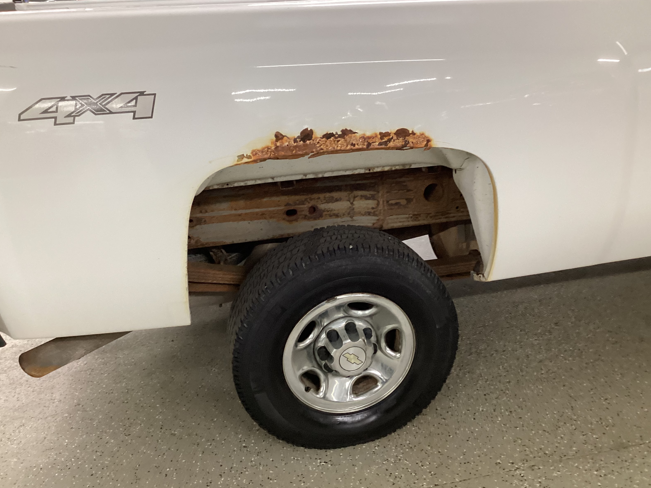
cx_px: 324
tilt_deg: -19.1
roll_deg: +1.7
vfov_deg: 44.2
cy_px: 239
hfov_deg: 56.8
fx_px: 602
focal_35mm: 32
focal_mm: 3.3
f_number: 2.4
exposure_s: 1/50
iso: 250
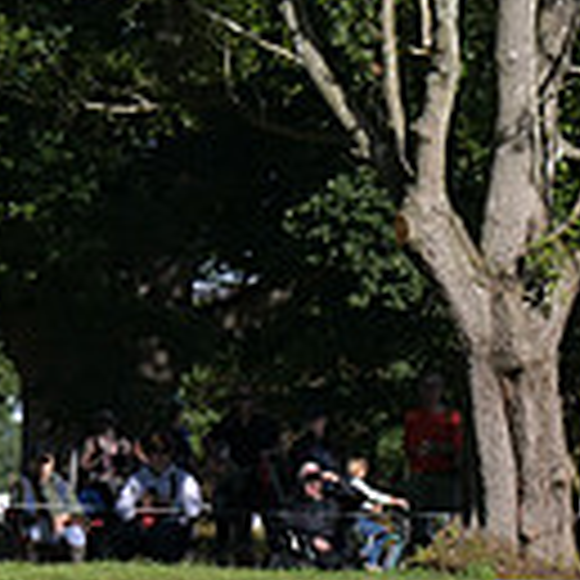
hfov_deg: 5.9
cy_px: 767
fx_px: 5516
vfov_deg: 6.0
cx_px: 1160
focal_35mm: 291
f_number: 5
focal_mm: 76
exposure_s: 1/1250
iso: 220
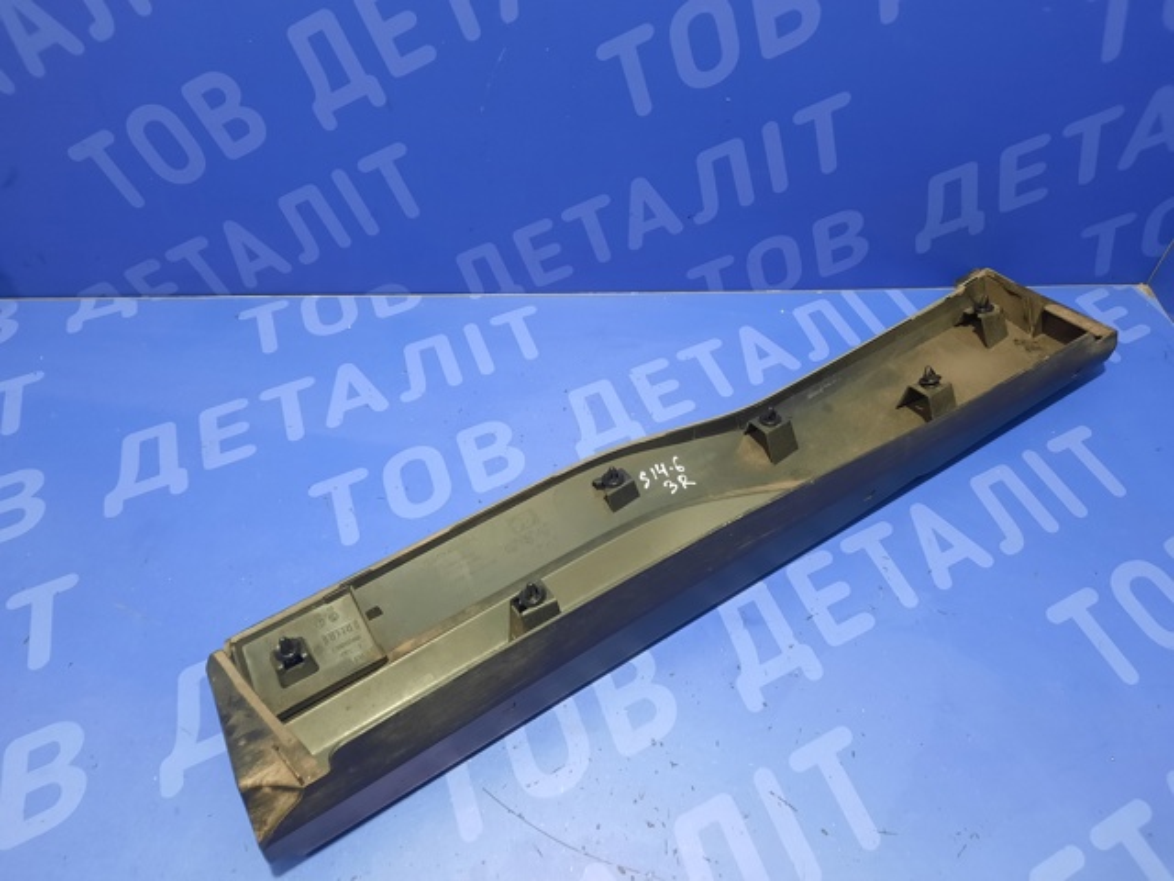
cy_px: 440
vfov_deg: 54.9
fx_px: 848
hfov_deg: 69.4
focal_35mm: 25
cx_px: 587
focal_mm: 4.6
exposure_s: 1/25
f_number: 2
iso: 400
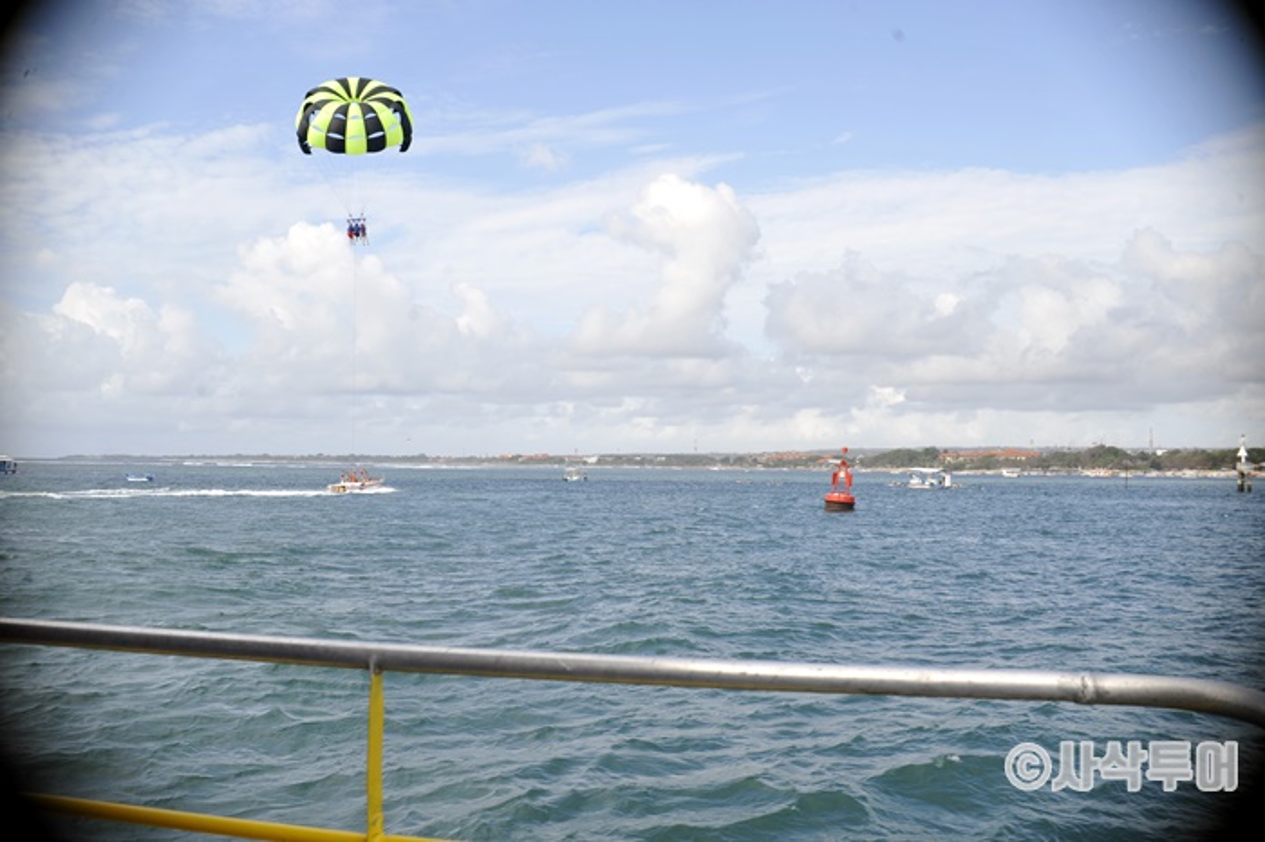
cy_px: 421
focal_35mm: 35
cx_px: 632
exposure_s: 1/320
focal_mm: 35
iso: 250
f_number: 9
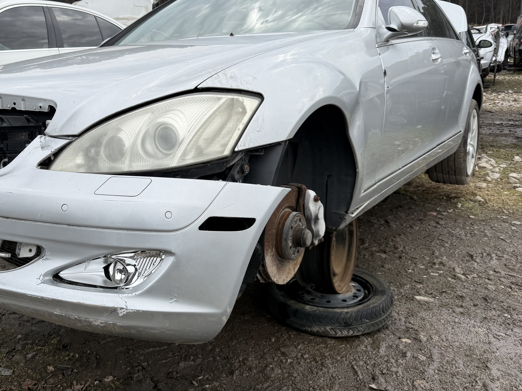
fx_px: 513
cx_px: 158
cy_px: 164
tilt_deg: -11.4
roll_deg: +1.7
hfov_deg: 52.5
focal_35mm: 34
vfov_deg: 41.7
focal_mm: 6.76
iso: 80
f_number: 1.78
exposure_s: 1/2525
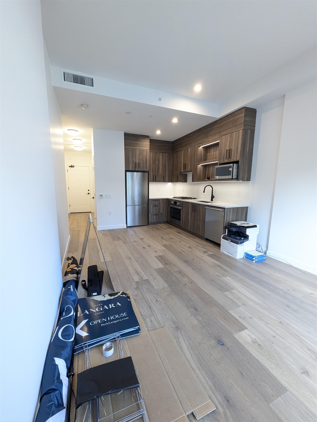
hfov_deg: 90.0
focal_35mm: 13
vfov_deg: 106.1
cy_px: 211
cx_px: 158
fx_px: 158
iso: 313
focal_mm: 1.95
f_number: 2.2
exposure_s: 1/60
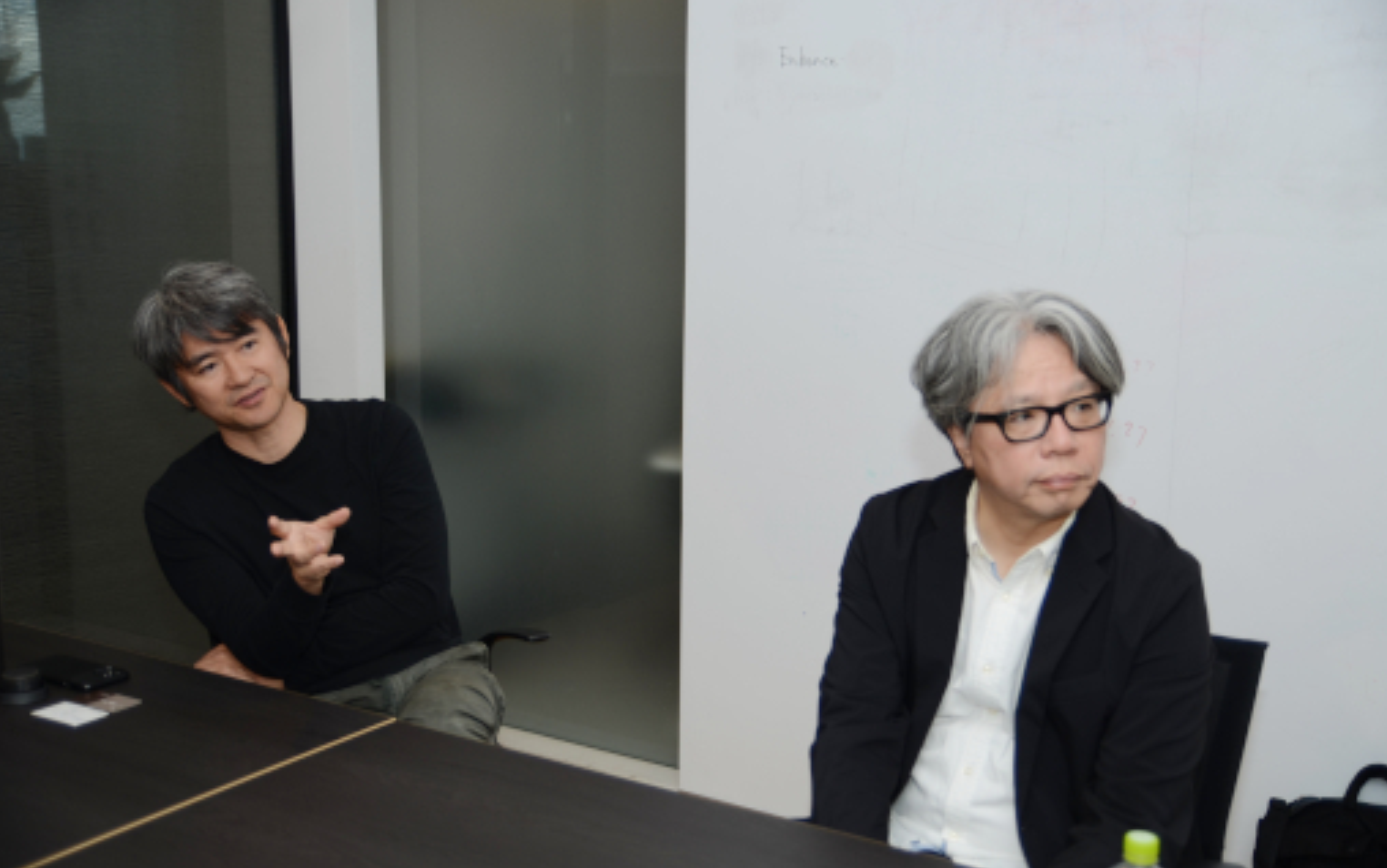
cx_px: 696
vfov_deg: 30.9
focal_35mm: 42
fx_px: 1570
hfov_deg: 47.7
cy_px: 435
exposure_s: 1/160
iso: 100
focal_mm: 27
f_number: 2.8
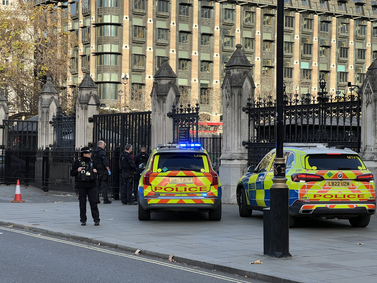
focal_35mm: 77
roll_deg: +1.5
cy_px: 142
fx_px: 839
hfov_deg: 25.3
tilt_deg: +1.2
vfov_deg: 19.1
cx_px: 188
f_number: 2.8
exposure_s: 1/185
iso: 32
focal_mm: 9
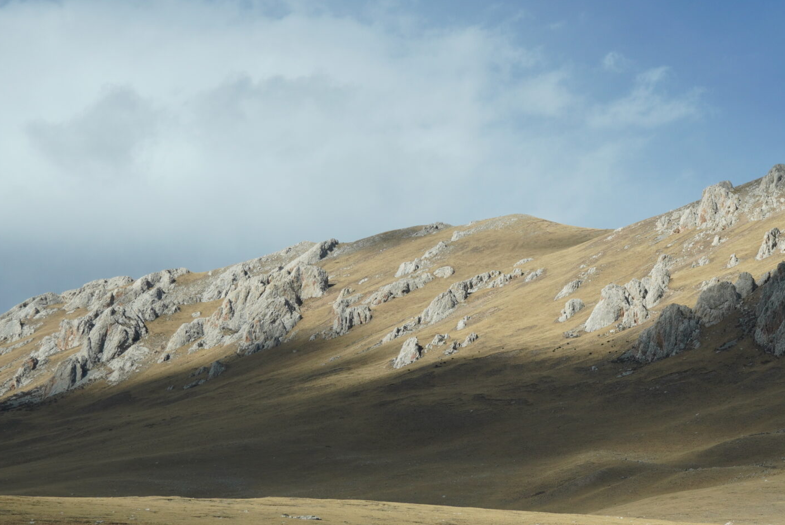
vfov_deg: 14.7
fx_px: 2029
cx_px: 701
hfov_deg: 21.4
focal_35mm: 93
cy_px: 324
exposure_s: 1/800
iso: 200
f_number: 5.6
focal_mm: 34
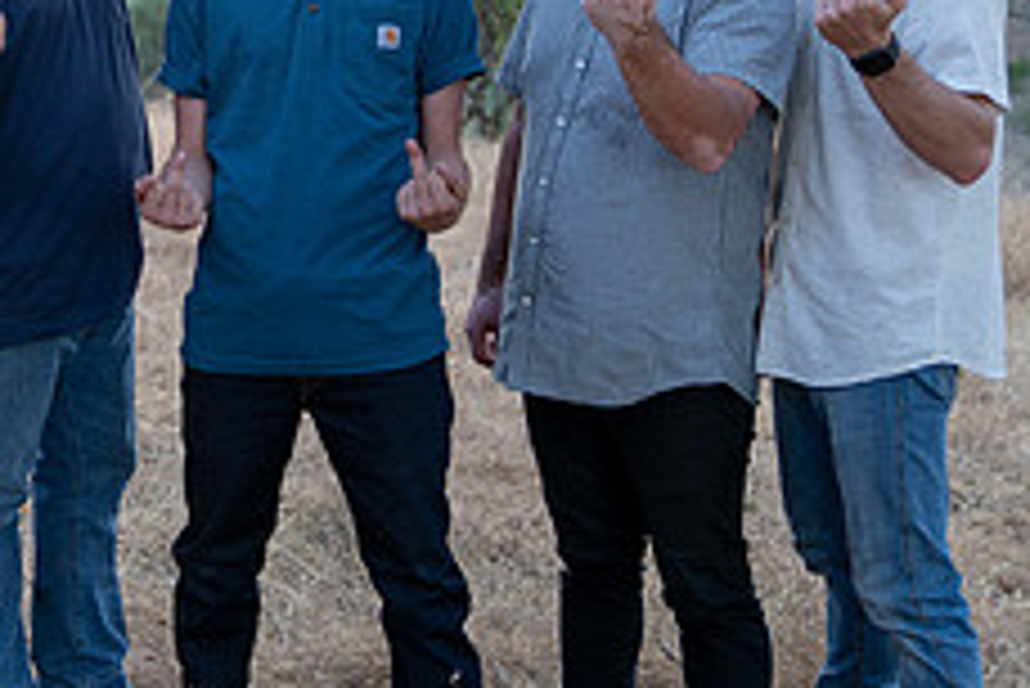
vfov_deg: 15.8
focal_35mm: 86
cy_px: 137
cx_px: 81
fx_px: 2462
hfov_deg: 23.0
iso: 200
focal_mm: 34
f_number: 2.8
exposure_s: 1/100
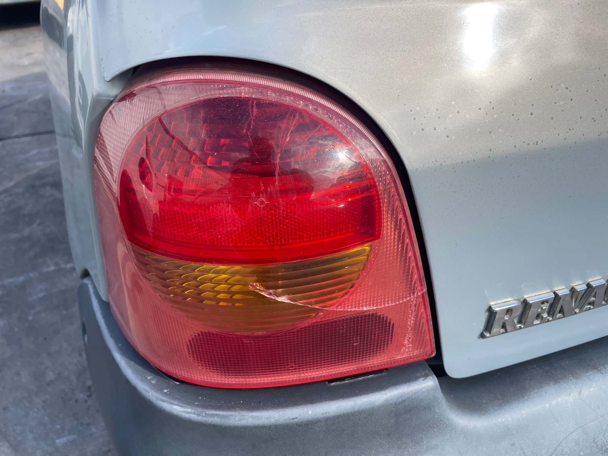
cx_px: 304
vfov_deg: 53.1
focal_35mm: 26
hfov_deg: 67.3
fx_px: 457
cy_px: 228
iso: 32
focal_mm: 4.2
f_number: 1.6
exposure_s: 1/947
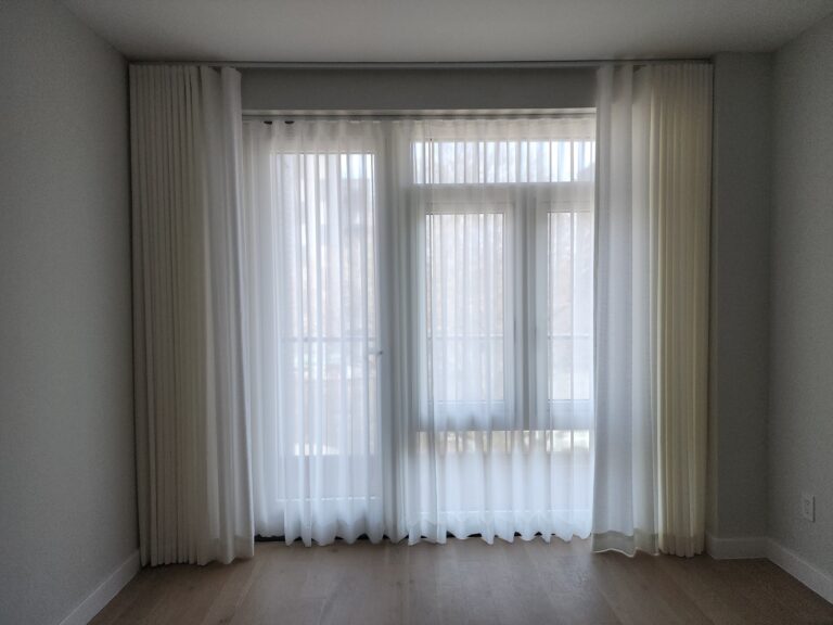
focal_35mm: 23
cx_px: 416
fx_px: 553
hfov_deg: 73.9
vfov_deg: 58.9
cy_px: 312
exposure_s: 1/180
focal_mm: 6.4
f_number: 1.8
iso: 100
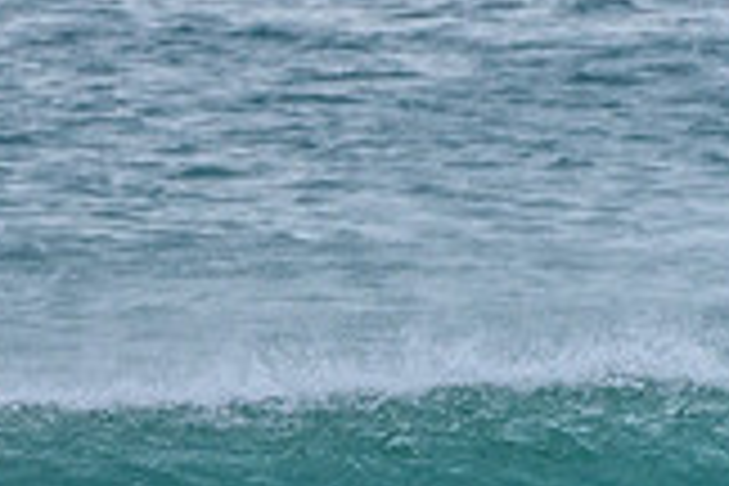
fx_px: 44445
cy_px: 551
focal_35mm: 2195
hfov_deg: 0.9
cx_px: -93
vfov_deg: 0.6
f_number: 5.6
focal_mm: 500
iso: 500
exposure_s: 1/2000
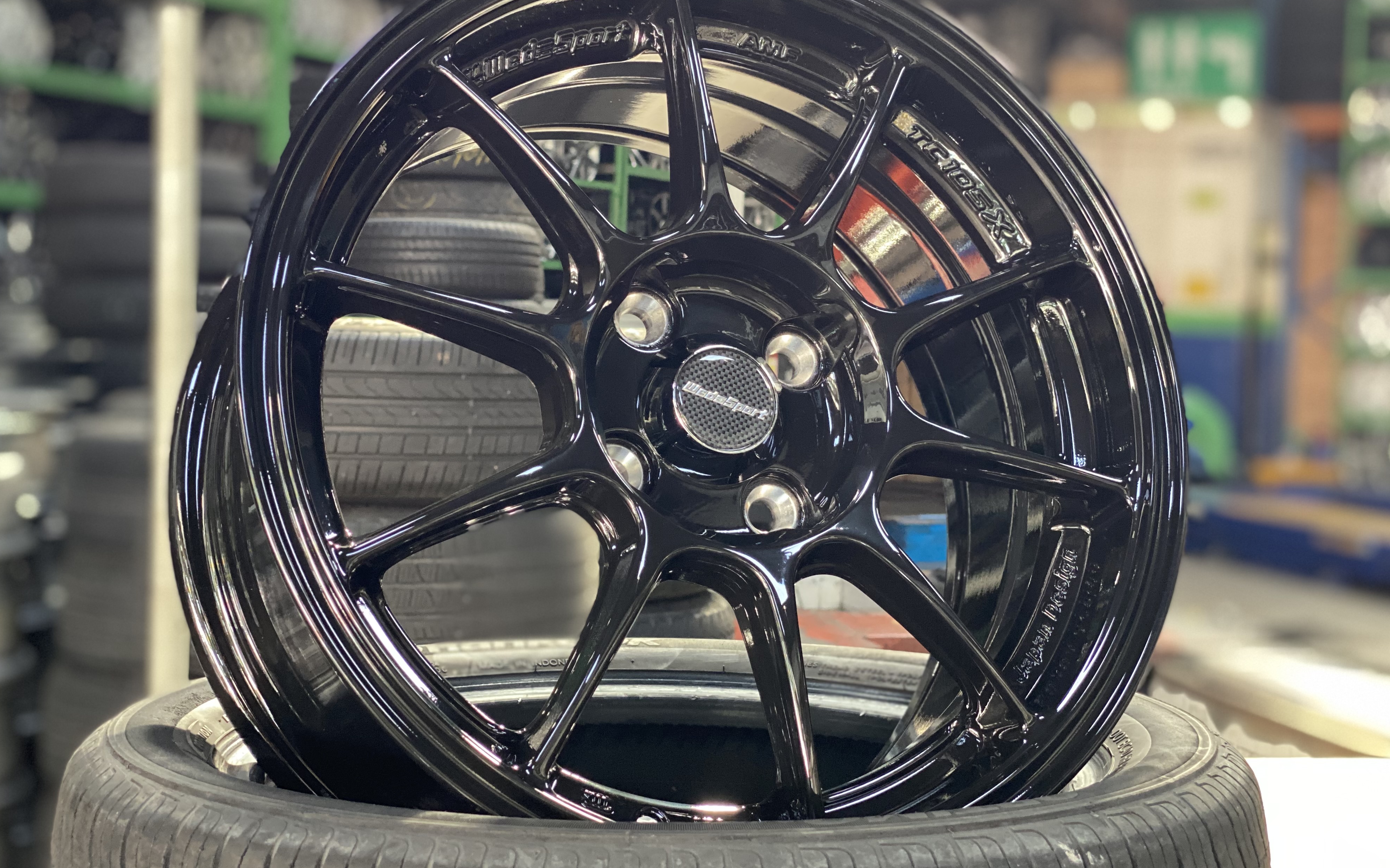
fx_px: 2121
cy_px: 380
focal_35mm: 56
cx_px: 697
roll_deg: -2.0
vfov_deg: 23.1
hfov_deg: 36.3
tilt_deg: -1.2
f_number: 2
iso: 250
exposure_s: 1/40
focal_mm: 6
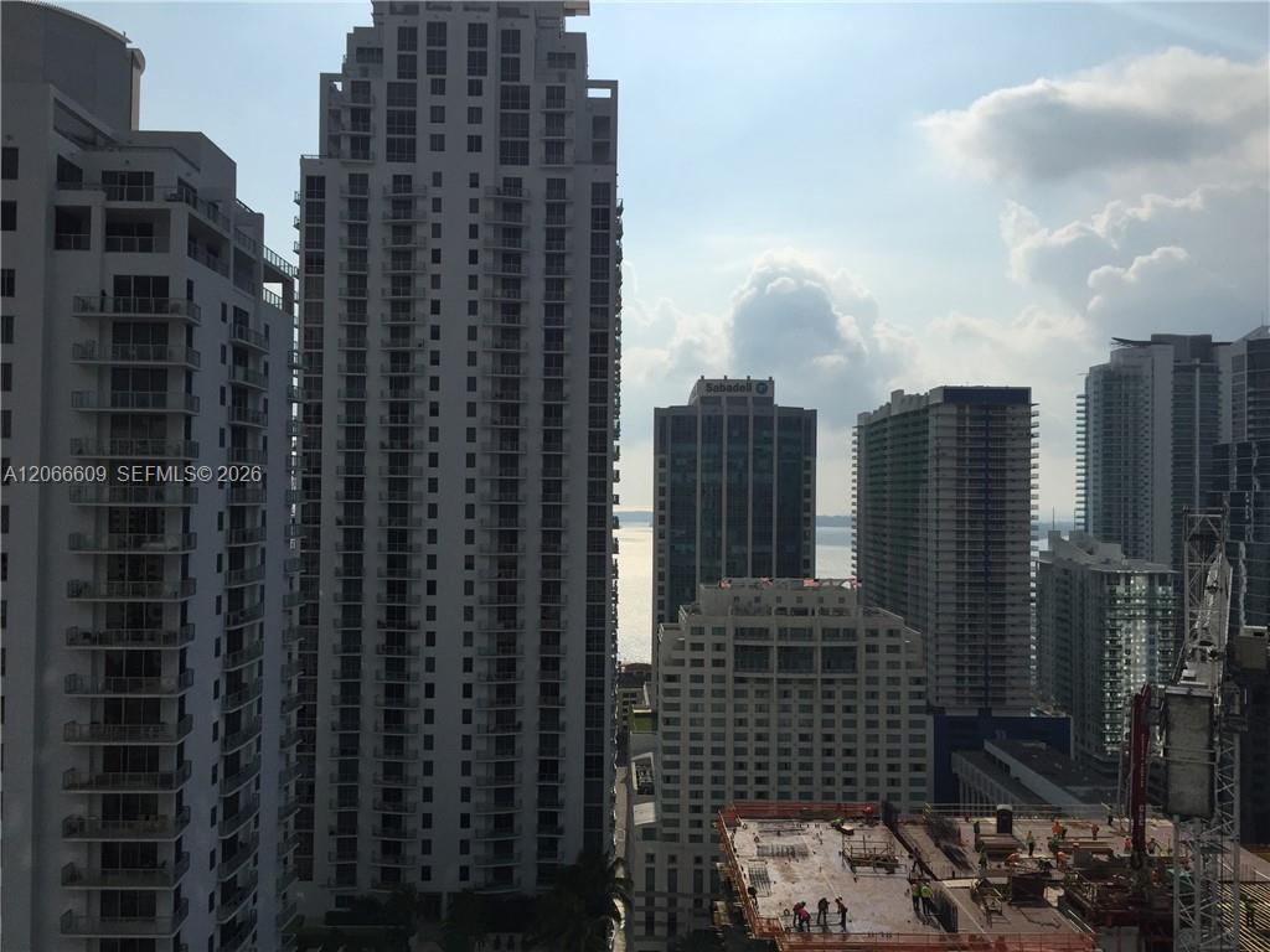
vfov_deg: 48.2
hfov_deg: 61.7
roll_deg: -0.7
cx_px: 635
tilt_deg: +0.7
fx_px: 1064
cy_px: 476
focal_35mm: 29
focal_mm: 4.15
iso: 40
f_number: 2.2
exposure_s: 1/13333
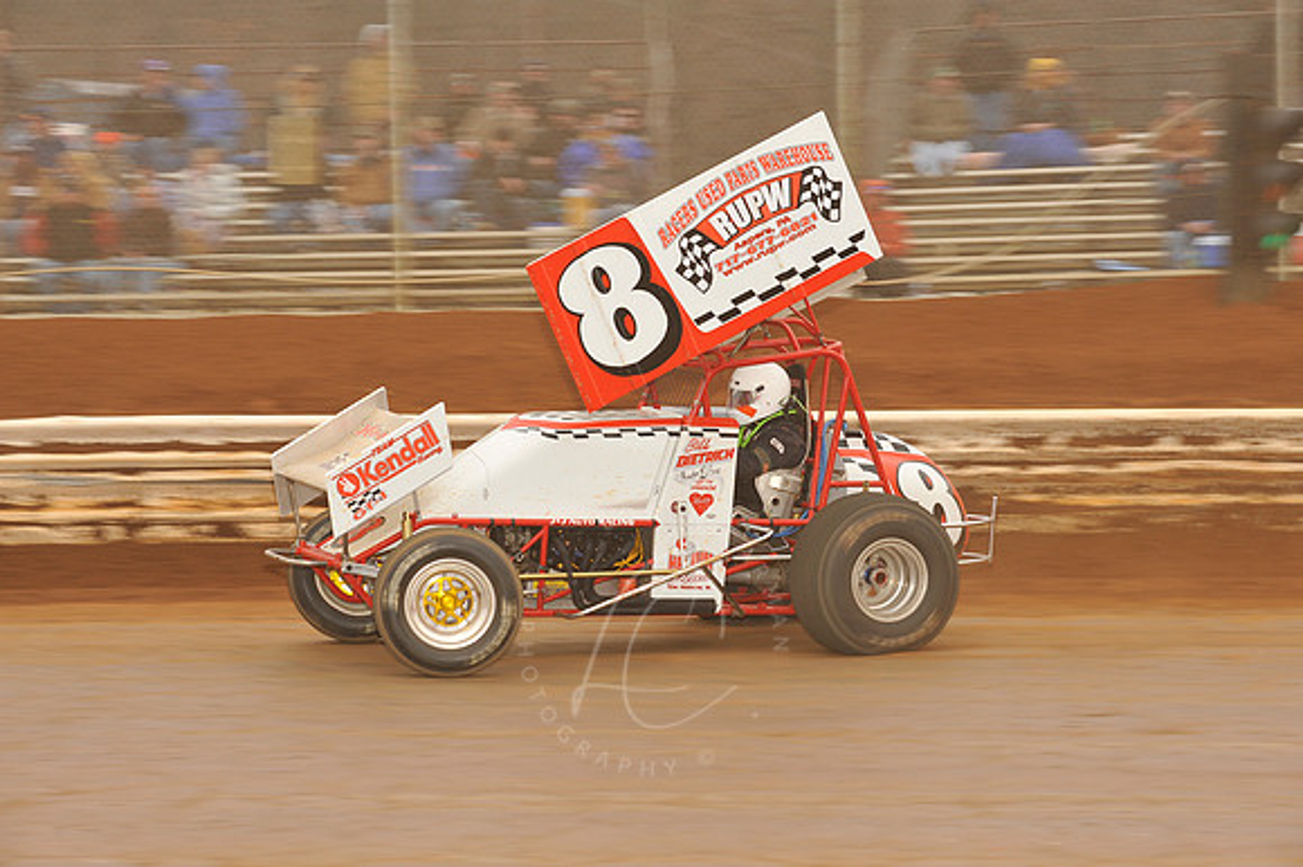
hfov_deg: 19.5
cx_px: 652
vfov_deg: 13.0
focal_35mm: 105
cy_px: 434
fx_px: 3798
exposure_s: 1/250
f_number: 8
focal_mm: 105
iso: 500
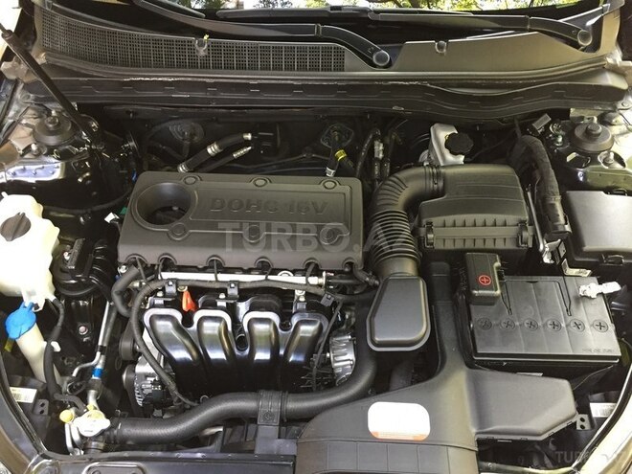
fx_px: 529
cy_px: 237
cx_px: 316
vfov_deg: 48.2
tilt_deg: -52.3
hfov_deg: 61.7
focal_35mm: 29
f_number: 2.2
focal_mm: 4.15
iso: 200
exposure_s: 1/33
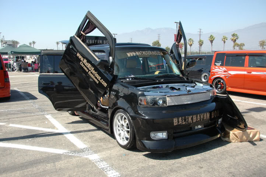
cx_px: 133
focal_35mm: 33
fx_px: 244
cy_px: 88
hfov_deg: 57.3
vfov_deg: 39.9
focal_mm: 22
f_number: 4.5
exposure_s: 1/800
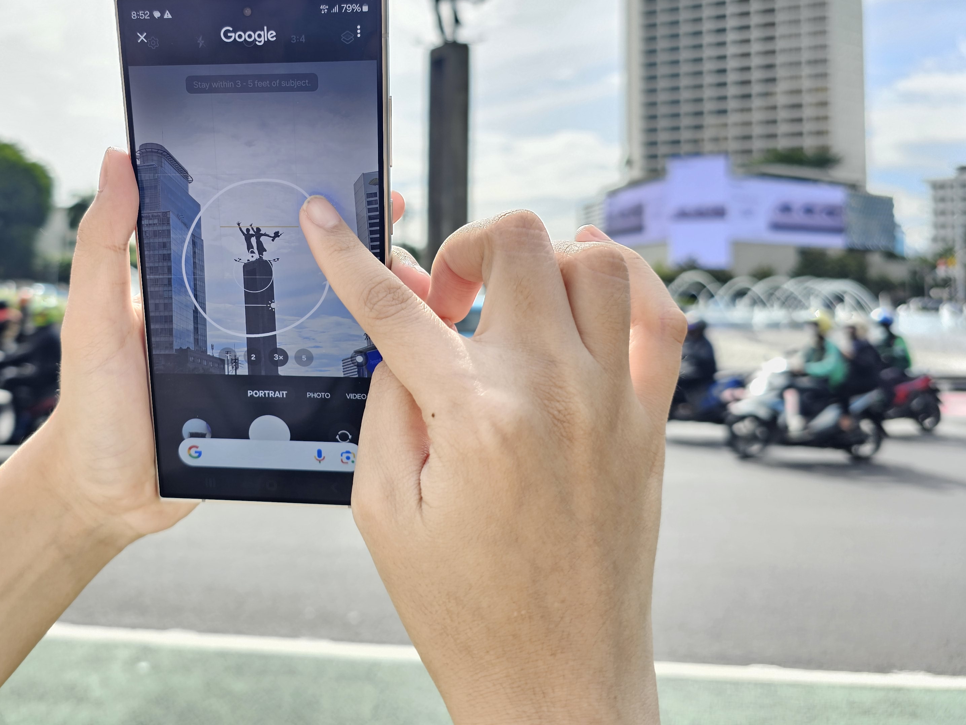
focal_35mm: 32
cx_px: 301
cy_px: 234
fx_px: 893
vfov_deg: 43.5
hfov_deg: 55.3
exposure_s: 1/180
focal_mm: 6.3
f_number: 1.7
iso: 12
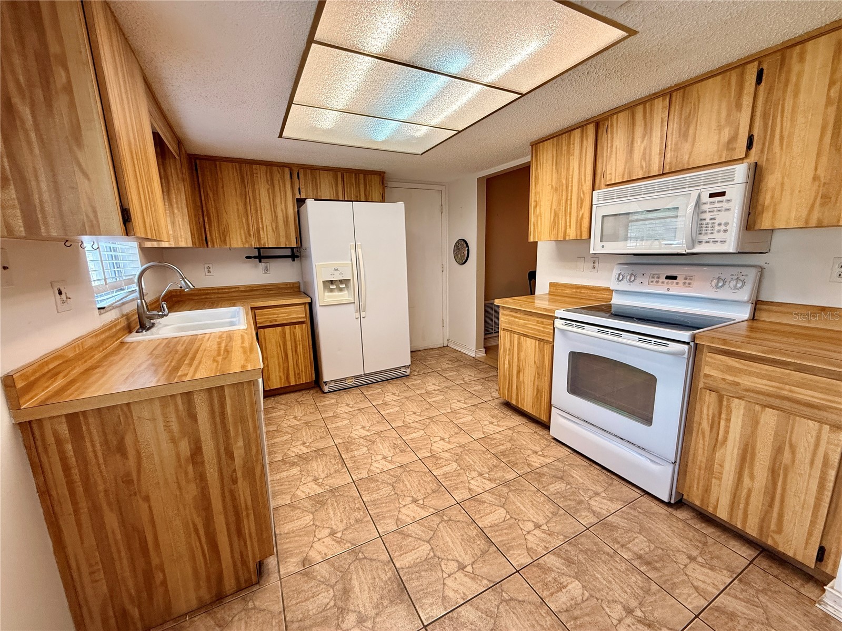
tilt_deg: -9.9
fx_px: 341
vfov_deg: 85.7
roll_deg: +1.0
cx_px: 421
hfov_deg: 102.1
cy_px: 316
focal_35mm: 14
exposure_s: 1/120
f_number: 2.2
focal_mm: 2.22
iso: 200
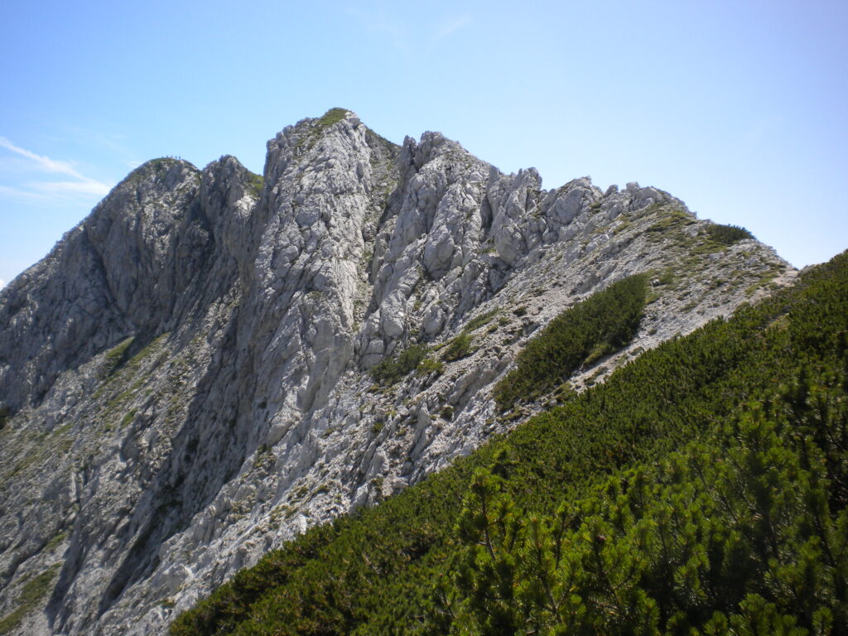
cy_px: 318
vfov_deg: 40.7
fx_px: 857
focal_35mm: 35
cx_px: 424
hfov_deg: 52.6
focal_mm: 6.3
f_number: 4.6
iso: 80
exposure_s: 1/504
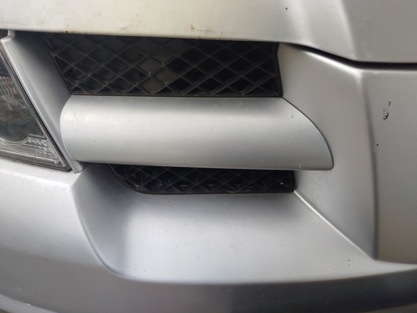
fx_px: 289
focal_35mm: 24
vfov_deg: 56.8
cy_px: 156
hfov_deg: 71.6
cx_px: 208
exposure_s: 1/232
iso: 50
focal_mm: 5.31
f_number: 1.7
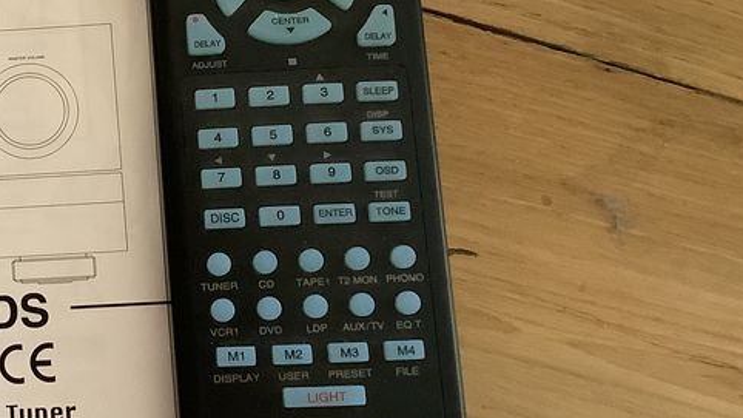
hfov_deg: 28.1
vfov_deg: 17.1
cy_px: 97
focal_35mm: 70
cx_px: -20
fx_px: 1379
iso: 320
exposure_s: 1/40
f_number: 2.4
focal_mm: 3.3
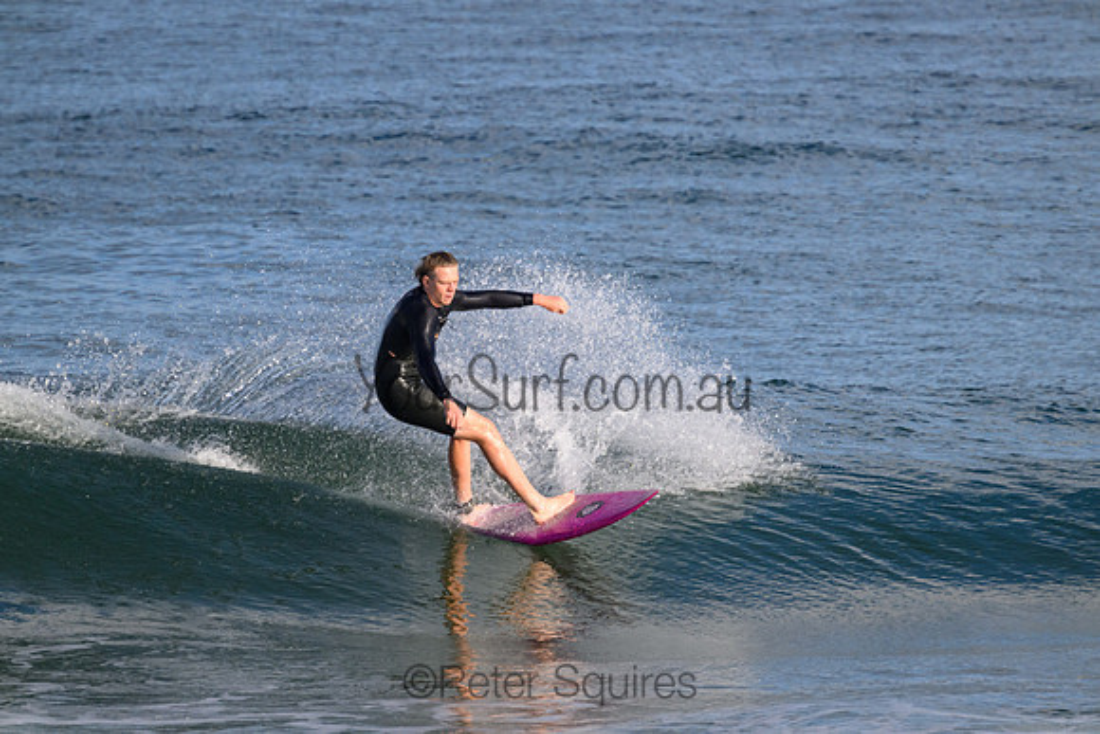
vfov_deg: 1.7
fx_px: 24449
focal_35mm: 800
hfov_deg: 2.6
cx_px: 550
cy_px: 367
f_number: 11
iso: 1250
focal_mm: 800
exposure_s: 1/2000
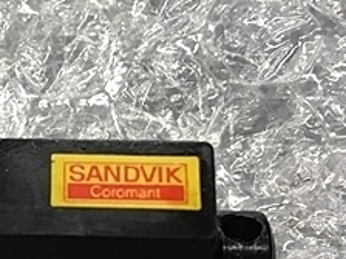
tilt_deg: -71.4
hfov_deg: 22.4
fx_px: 830
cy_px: 264
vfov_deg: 17.3
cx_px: -22
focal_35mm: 83
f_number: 2.2
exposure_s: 1/30
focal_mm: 4.15
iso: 64
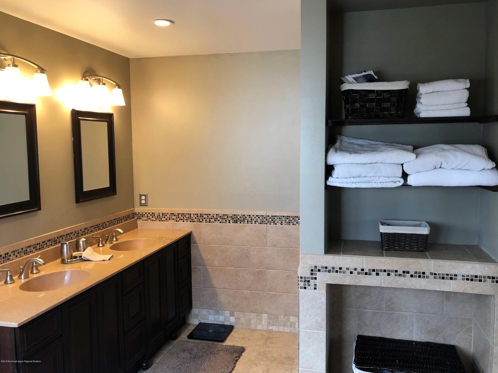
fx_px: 403
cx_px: 249
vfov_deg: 49.7
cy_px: 186
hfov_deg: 63.4
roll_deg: -0.1
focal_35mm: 28
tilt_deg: -5.6
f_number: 1.8
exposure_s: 1/30
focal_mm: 4
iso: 32
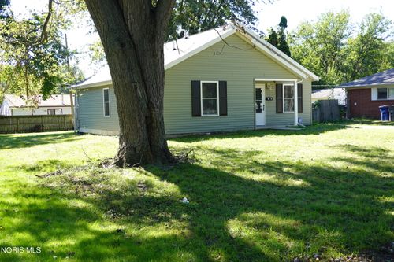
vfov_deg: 31.9
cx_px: 197
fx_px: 459
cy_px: 131
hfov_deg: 46.4
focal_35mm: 42
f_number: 4
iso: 100
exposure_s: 1/125
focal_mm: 15.59
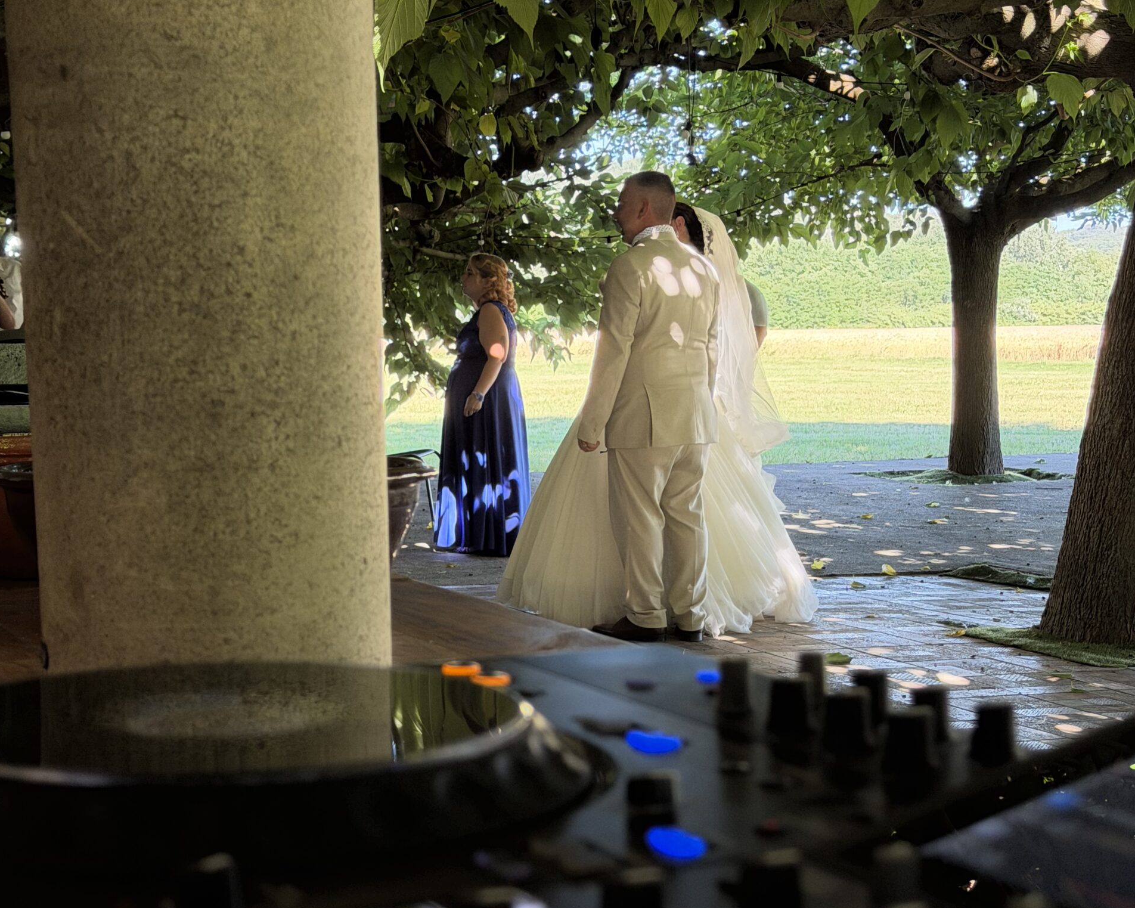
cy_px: 658
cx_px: 566
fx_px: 2116
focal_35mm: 63
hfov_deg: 30.0
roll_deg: +0.4
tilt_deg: -7.8
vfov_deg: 24.0
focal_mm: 6.76
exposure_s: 1/243
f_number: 1.78
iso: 64
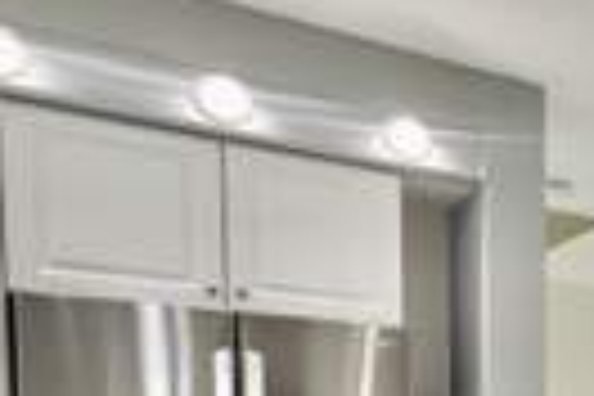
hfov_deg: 26.5
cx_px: 900
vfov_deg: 22.9
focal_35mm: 53
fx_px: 874
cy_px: 506
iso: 80
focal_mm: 2.22
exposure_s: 1/120
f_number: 2.2
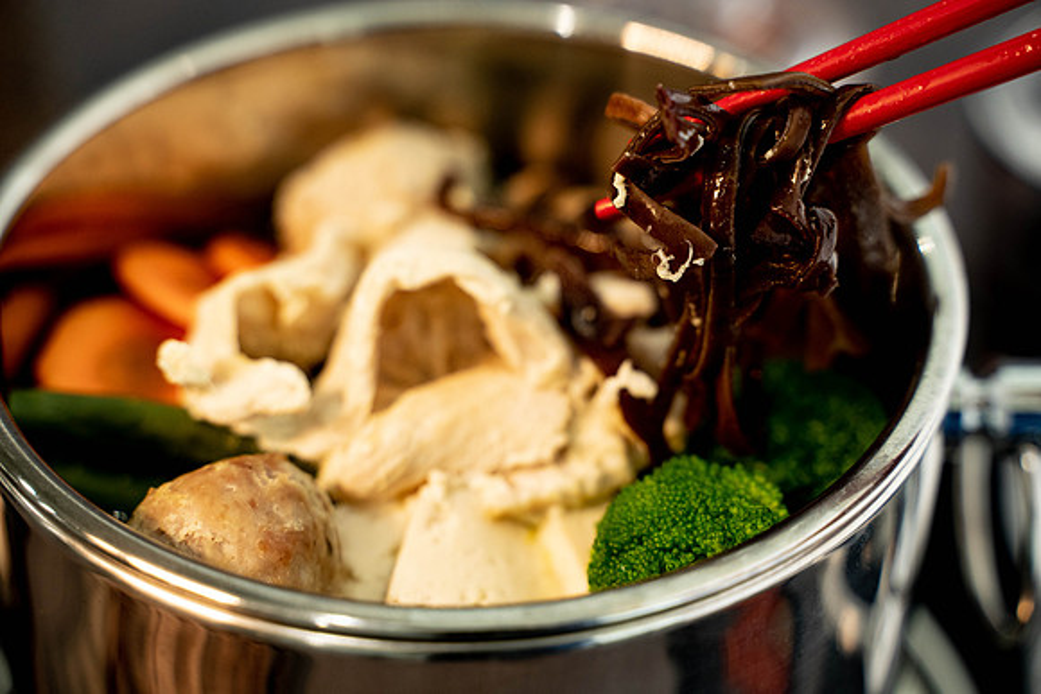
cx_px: 520
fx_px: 2169
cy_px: 347
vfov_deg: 18.2
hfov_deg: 27.0
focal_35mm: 75
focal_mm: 75
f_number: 4
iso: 1600
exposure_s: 1/160
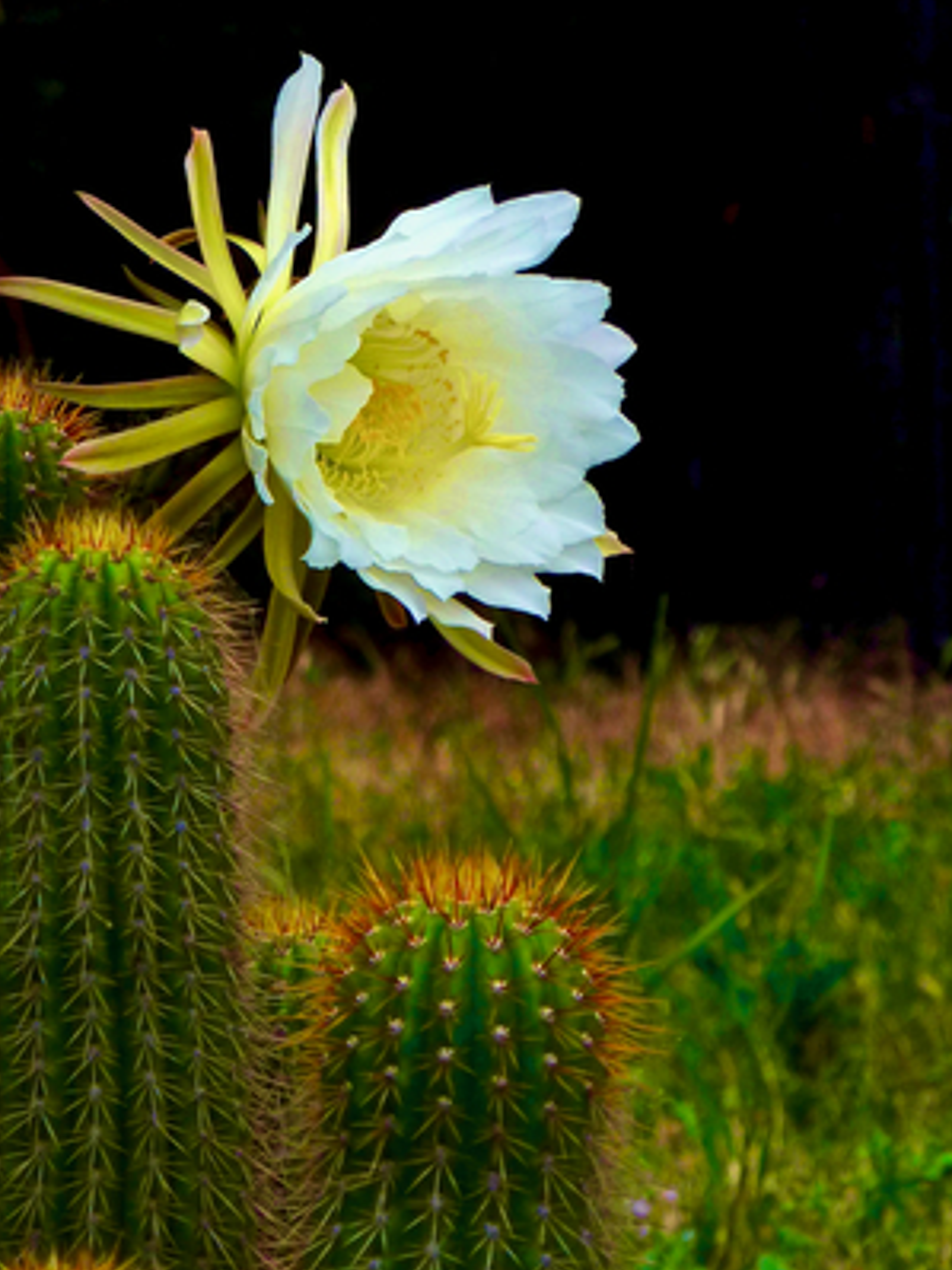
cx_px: 261
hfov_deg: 5.8
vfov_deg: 7.8
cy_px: 659
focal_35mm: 254
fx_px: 9319
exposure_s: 1/500
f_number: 5
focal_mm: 27.8
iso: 100
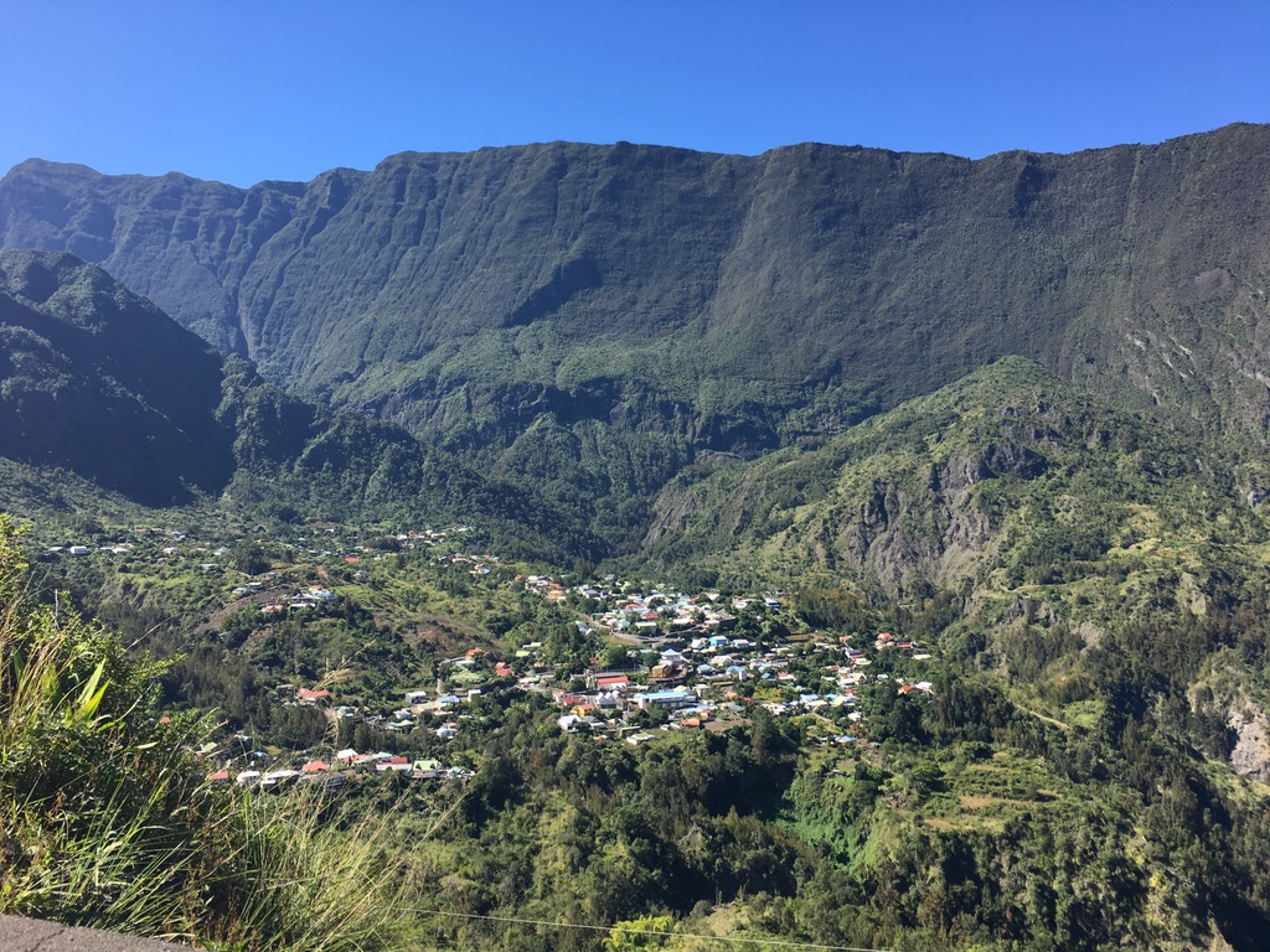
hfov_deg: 61.7
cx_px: 635
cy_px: 476
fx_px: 1064
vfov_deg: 48.2
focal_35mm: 29
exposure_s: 1/777
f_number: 2.2
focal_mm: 4.15
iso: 25
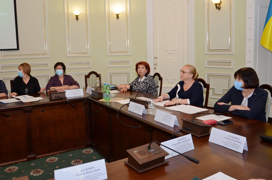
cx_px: 121
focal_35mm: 32
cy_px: 74
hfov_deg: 58.7
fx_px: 241
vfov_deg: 40.8
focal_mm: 18
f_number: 3.5
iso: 1000
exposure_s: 1/250
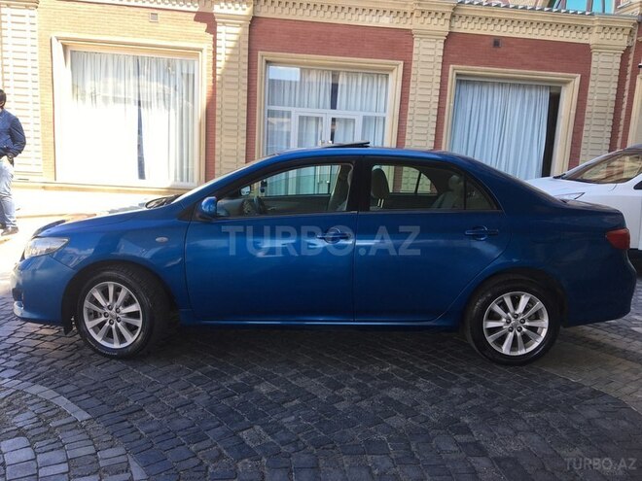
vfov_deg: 48.2
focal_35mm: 29
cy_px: 240
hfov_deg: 61.7
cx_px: 321
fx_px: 538
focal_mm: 4.15
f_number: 2.2
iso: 25
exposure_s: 1/263
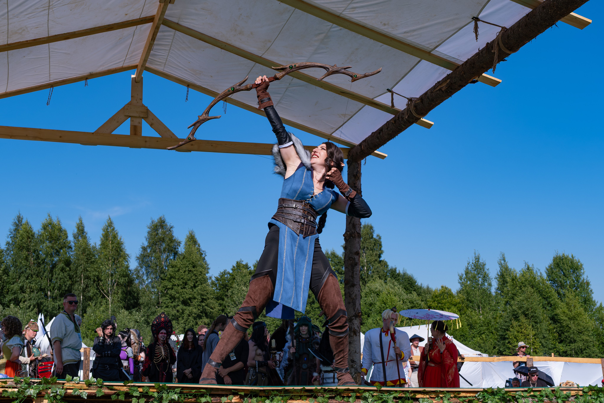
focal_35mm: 50
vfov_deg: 27.2
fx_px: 834
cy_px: 195
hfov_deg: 39.8
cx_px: 294
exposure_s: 1/1600
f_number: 4
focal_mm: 30.2
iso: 160
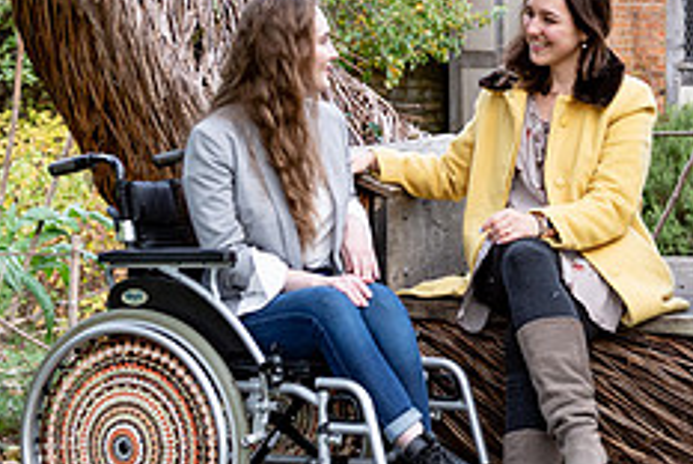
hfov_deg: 15.1
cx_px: 640
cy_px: 147
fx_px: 2583
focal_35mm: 134
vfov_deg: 10.3
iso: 320
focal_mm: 48
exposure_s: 1/250
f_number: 3.5
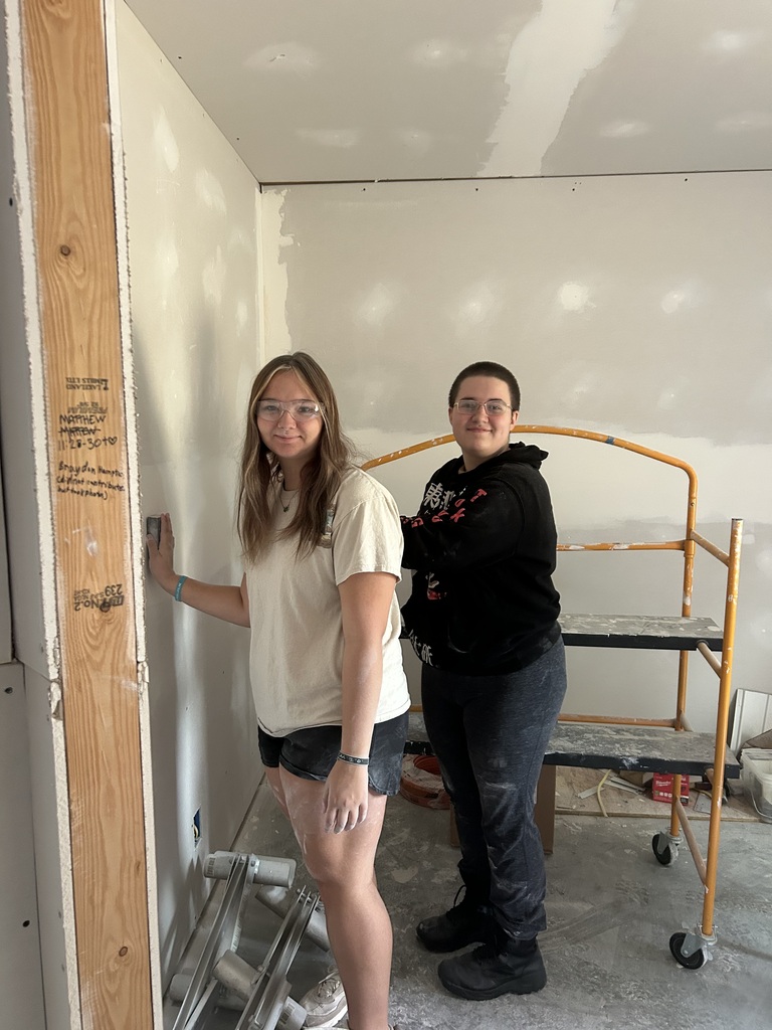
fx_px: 773
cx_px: 386
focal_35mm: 26
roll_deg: +0.0
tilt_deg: -7.6
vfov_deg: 67.3
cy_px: 515
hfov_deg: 53.1
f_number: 1.5
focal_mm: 5.7
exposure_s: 1/60
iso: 400
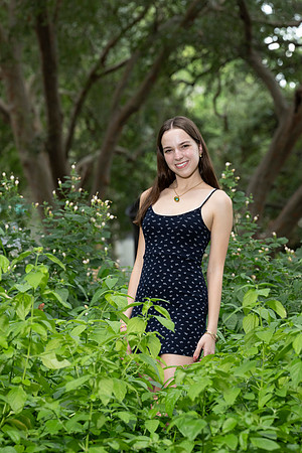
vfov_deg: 10.3
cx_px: 151
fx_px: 2516
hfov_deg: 6.9
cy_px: 226
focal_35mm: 200
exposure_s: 1/200
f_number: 8
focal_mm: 200
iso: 1000
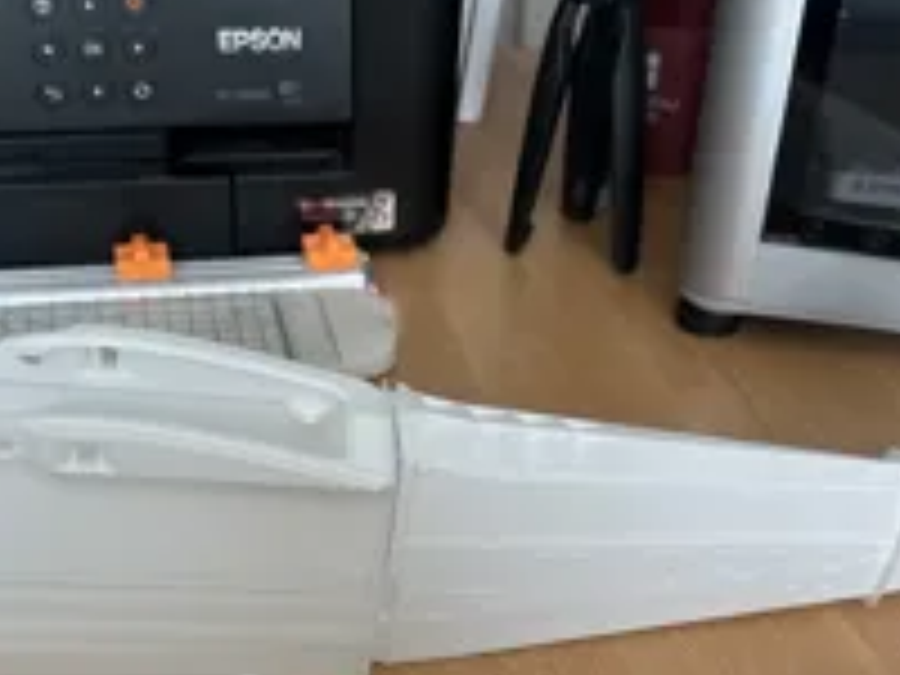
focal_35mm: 48
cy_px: 540
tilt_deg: -36.6
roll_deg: -1.4
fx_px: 1248
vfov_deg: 29.6
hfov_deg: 39.6
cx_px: 410
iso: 400
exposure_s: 1/60
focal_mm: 6.86
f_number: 1.78
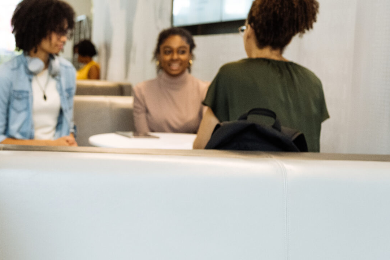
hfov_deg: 23.4
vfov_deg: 16.5
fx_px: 899
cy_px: 124
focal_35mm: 83
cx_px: -7
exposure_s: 1/320
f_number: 4
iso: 1250
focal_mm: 35
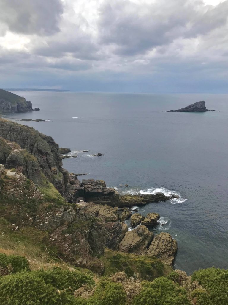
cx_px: 114
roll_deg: +0.4
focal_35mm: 28
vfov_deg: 63.4
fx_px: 246
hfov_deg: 49.7
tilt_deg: -14.0
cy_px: 152
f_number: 1.8
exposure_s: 1/3096
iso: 20
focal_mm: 3.99
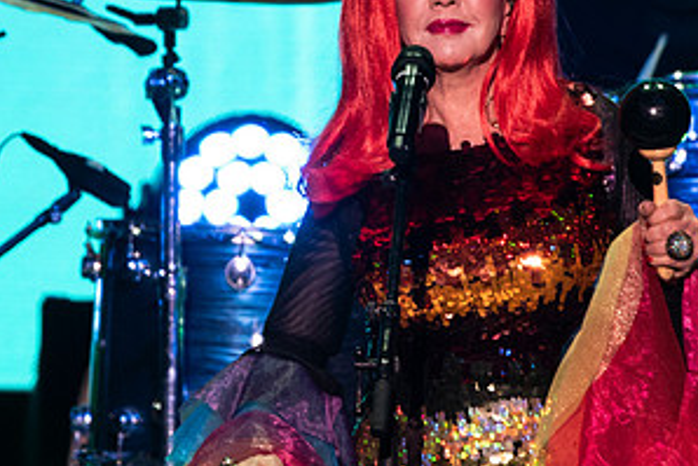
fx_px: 31928
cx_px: 372
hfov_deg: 1.3
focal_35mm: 1646
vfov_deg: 0.8
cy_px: -57
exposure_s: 1/200
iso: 2500
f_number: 6.3
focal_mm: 600
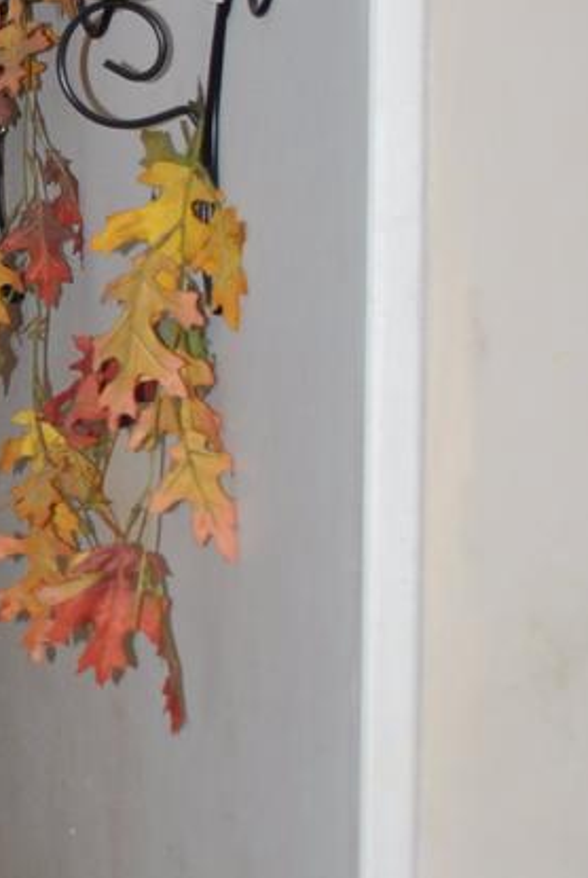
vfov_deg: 16.8
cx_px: -425
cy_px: 520
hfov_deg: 10.7
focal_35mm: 122
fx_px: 2979
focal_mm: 22
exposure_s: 1/60
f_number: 4
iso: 200
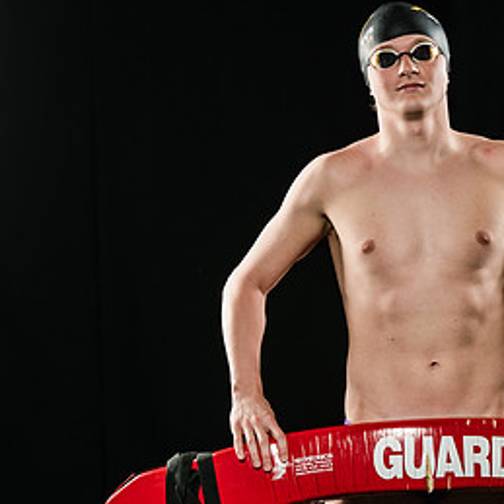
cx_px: 461
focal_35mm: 194
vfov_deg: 9.0
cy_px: 318
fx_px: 3196
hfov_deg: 9.0
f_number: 6.3
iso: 320
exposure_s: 1/250
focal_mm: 102
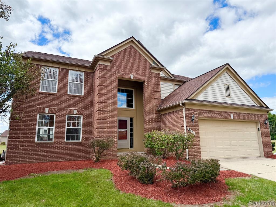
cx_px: 138
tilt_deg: +11.9
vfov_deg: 56.8
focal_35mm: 24
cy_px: 104
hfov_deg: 71.6
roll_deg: +0.8
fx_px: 191
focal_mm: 6.76
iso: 80
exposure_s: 1/4673
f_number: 1.78
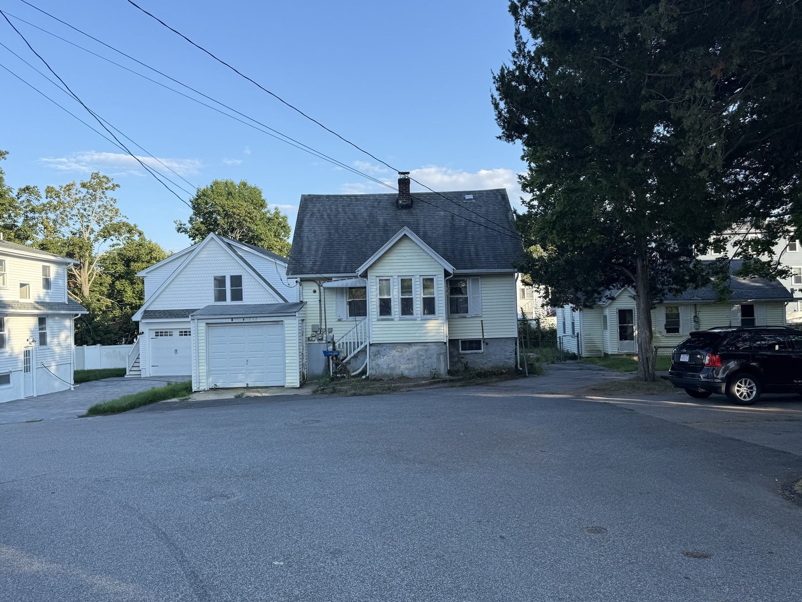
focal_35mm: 28
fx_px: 649
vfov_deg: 49.8
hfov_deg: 63.4
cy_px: 293
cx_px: 399
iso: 80
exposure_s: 1/1618
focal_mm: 6.76
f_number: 1.78
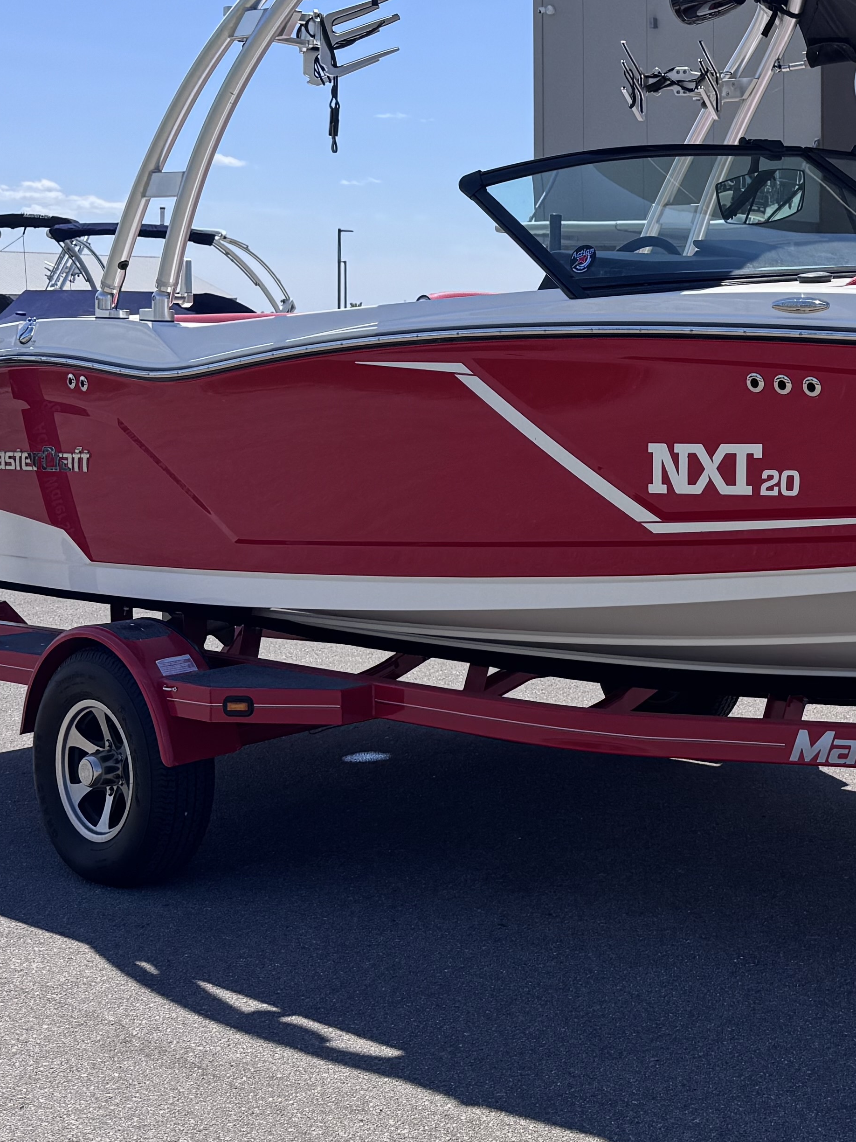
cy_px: 340
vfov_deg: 33.9
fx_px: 1846
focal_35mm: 56
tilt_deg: +0.7
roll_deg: -0.3
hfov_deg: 24.3
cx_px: 945
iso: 80
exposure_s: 1/4608
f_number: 1.78
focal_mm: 6.76
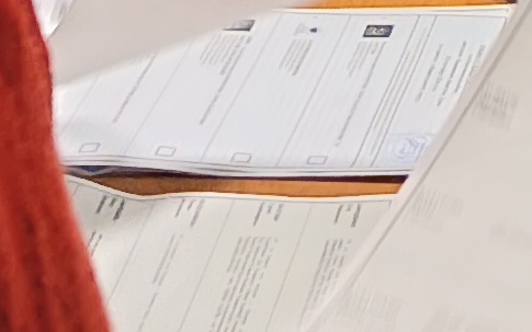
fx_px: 3044
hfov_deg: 9.0
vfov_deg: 5.8
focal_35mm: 210
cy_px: -650
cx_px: 1257
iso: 836
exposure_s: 1/100
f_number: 1.75
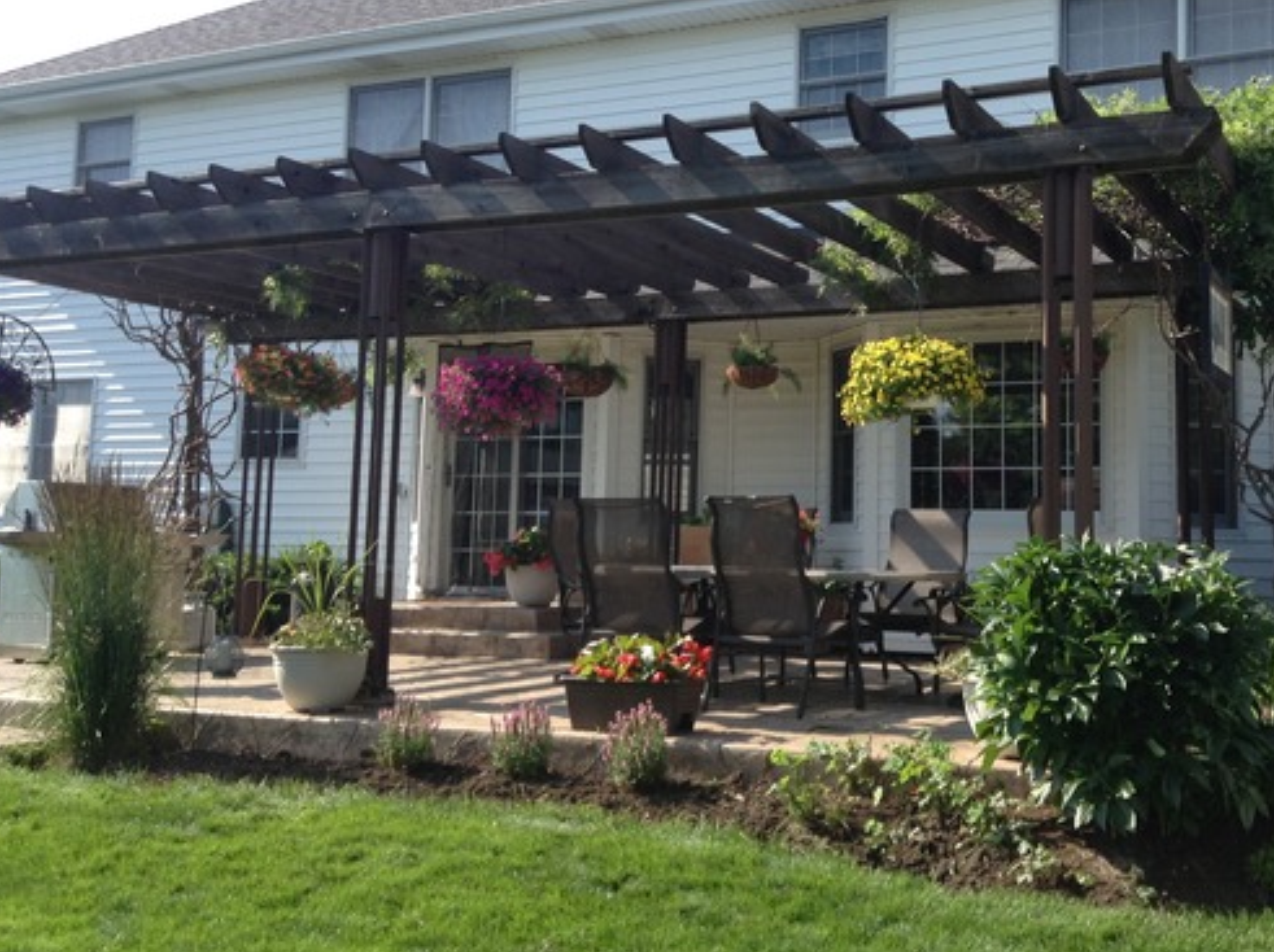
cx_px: 794
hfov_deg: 43.6
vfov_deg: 33.4
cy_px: 384
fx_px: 1581
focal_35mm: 43
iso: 25
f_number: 2.4
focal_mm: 3.3
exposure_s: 1/527
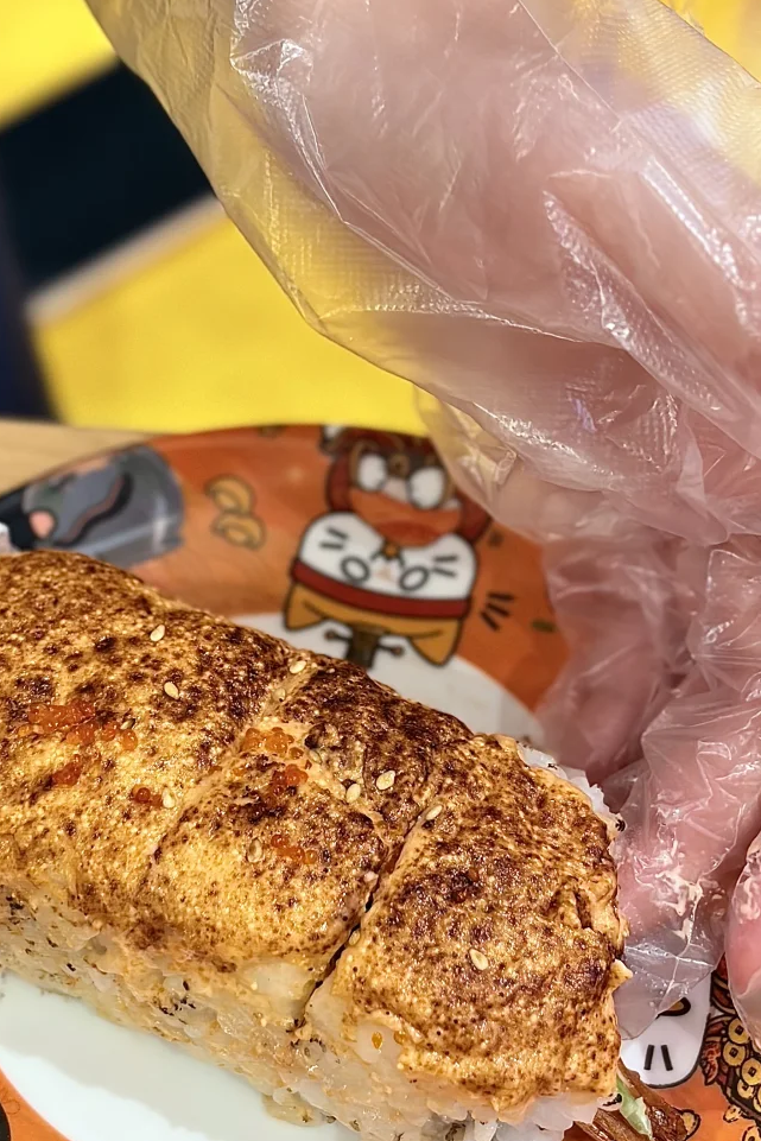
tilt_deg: -56.5
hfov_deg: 16.8
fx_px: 2567
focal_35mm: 81
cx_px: 234
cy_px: 598
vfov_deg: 25.1
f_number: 1.6
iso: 50
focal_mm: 5.96
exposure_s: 1/50
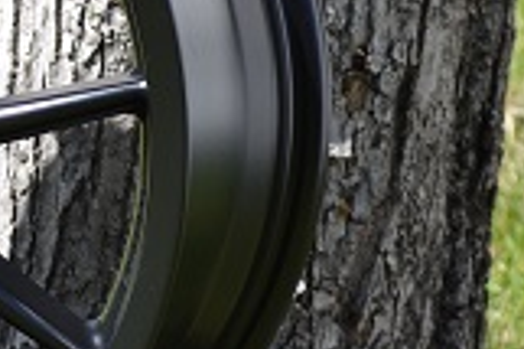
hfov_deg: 6.8
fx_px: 4348
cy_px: 150
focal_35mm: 299
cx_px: -244
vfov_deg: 4.6
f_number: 6.3
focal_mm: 50
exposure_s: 1/160
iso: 100
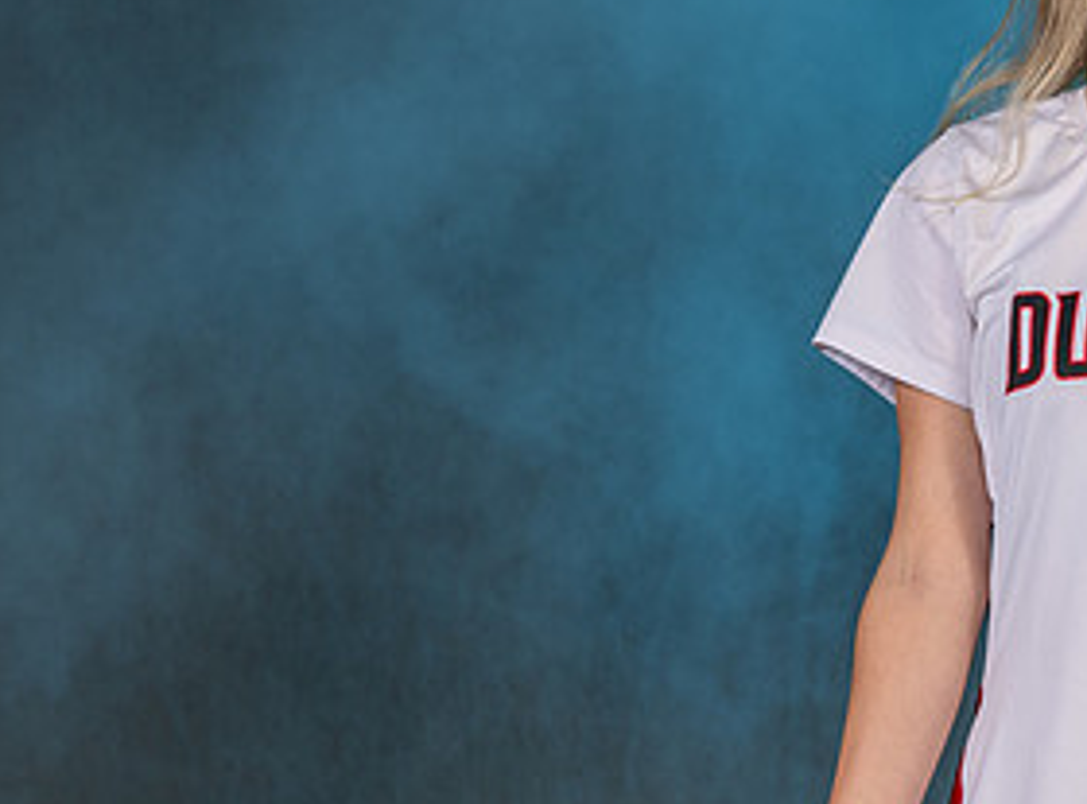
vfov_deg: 5.1
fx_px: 8997
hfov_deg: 6.9
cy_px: 413
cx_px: 1270
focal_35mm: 288
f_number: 5.6
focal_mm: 86
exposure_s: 1/200
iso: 80
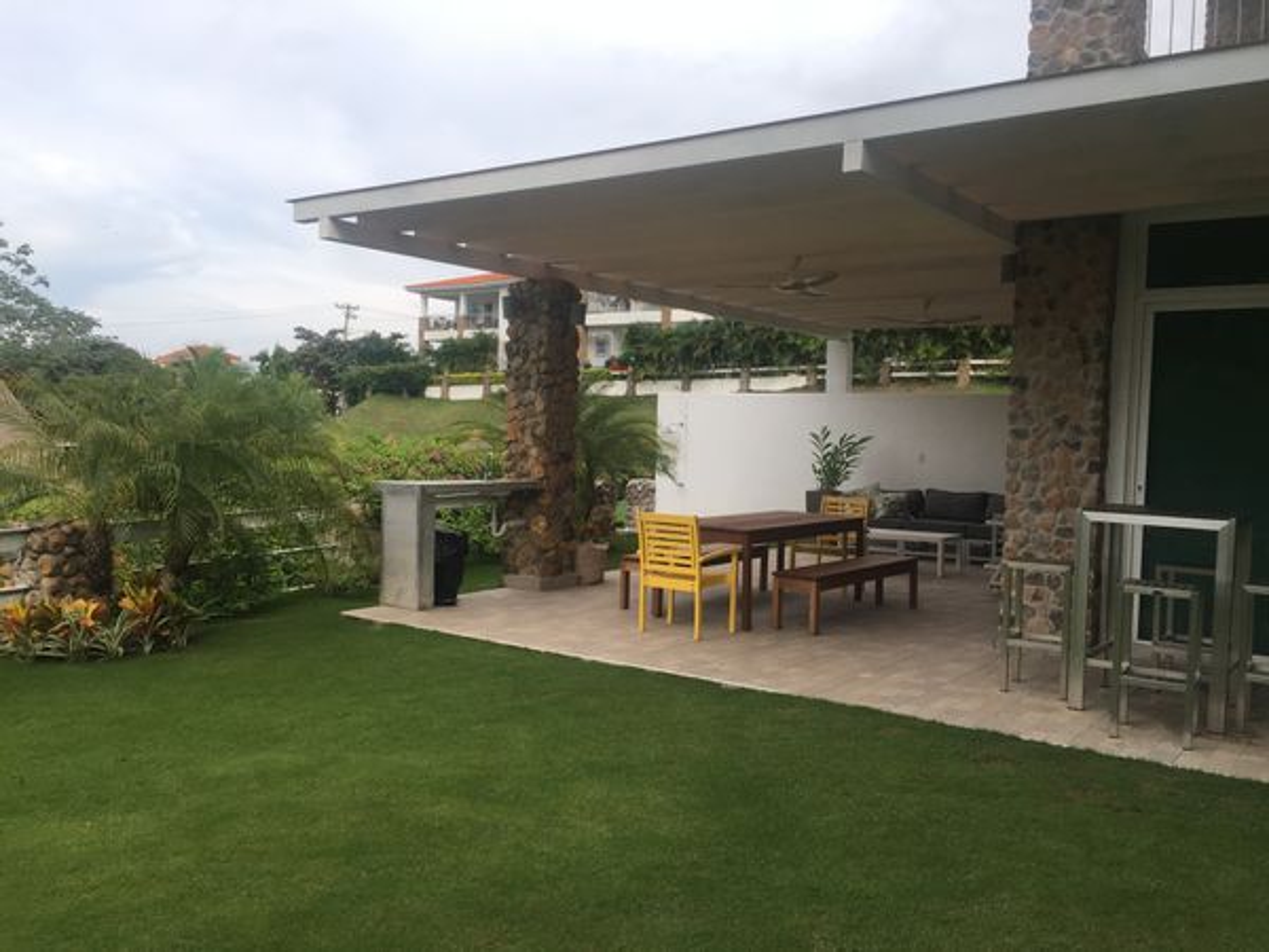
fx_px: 1063
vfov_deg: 48.2
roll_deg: -2.7
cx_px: 634
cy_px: 476
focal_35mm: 29
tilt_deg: -2.1
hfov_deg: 61.7
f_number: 2.2
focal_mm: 4.15
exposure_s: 1/974
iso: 32
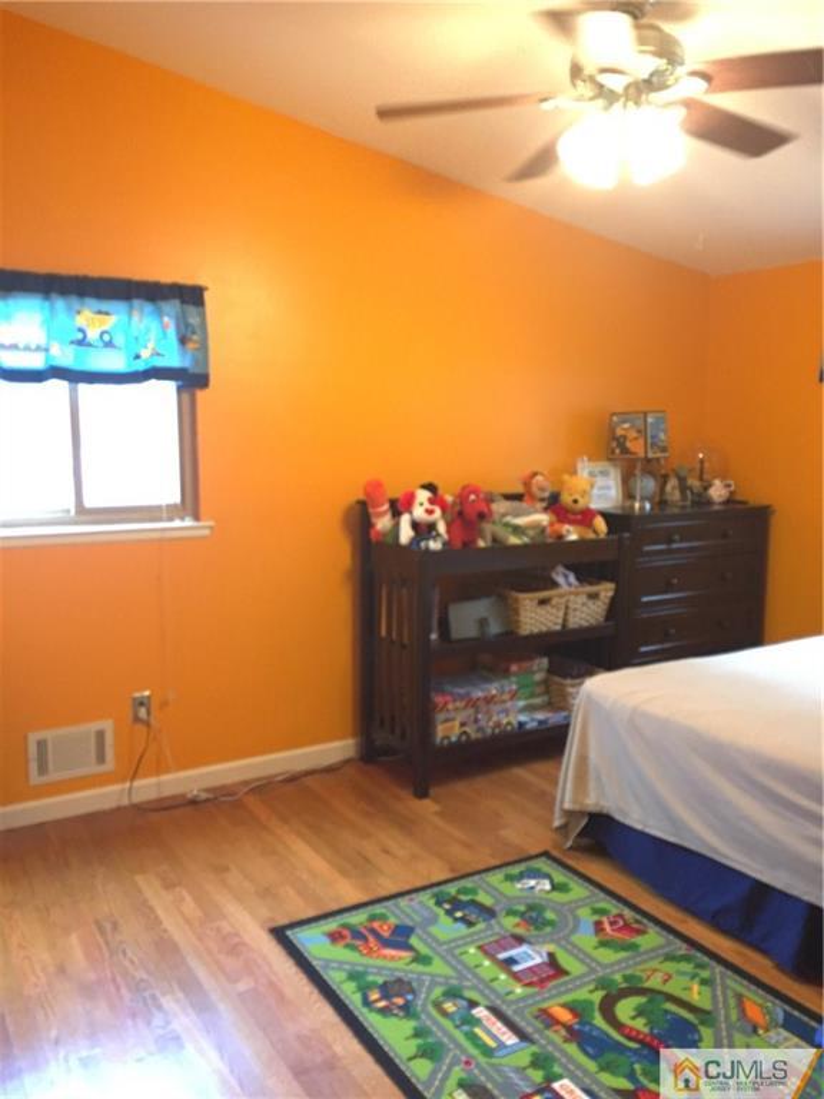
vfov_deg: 61.7
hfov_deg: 48.2
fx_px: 920
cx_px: 412
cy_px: 550
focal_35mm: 29
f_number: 2.2
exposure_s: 1/30
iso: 125
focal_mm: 4.15
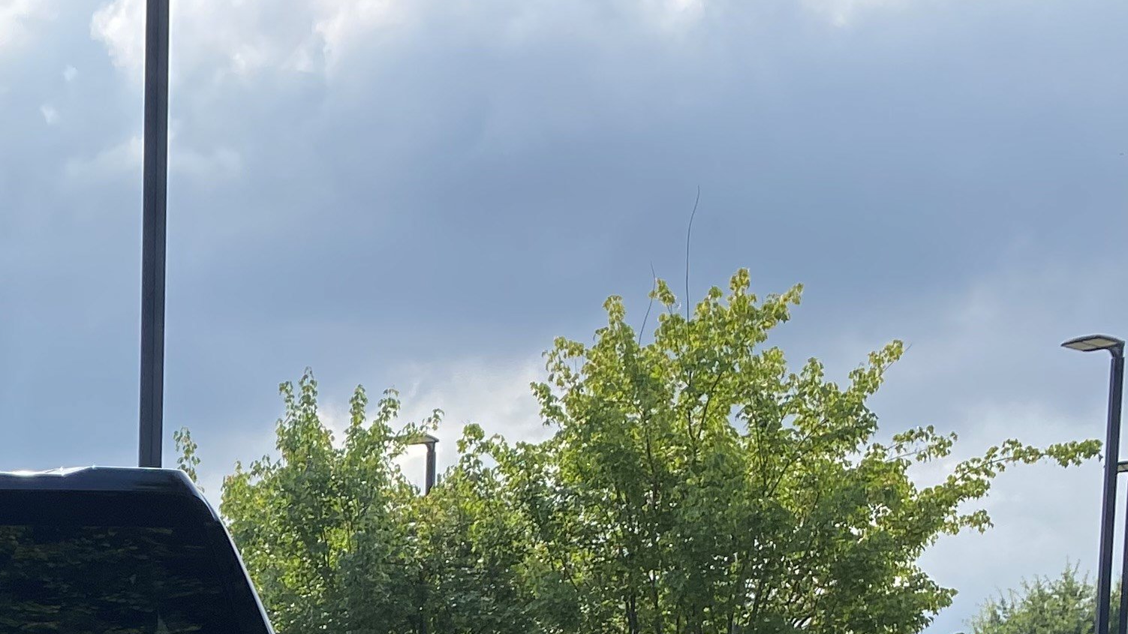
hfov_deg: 25.3
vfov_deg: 14.3
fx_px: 2273
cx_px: -192
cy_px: 1097
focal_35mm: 76
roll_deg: -0.5
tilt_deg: -4.3
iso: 32
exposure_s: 1/2105
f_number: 1.8
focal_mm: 4.25
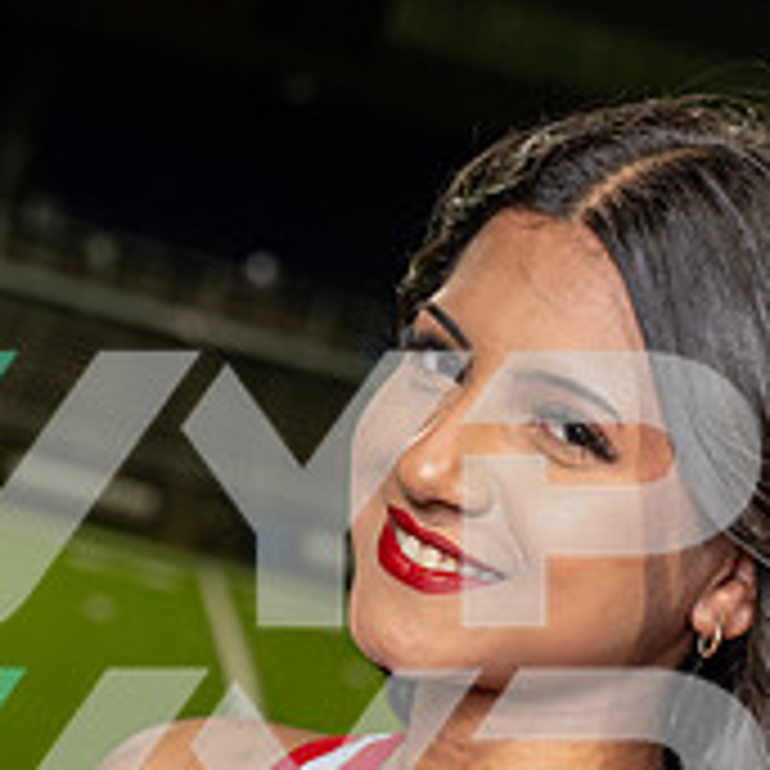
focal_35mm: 116
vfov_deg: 14.7
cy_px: 811
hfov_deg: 15.0
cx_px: 419
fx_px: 2919
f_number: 4.5
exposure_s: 1/250
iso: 640
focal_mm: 52
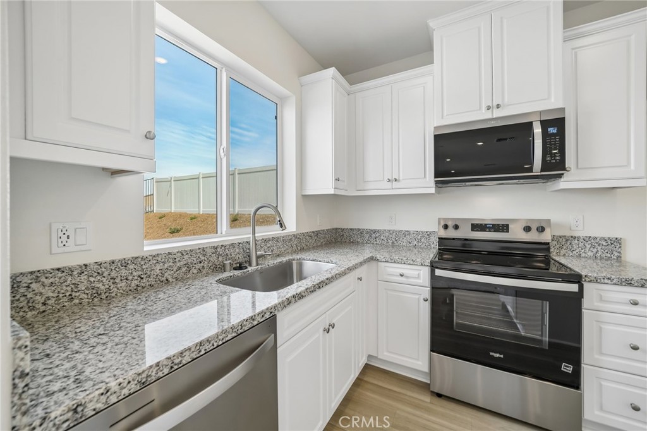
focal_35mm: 13
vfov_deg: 85.4
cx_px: 324
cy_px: 216
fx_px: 234
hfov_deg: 108.3
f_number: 7.1
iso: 100
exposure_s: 1/30
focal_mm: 13
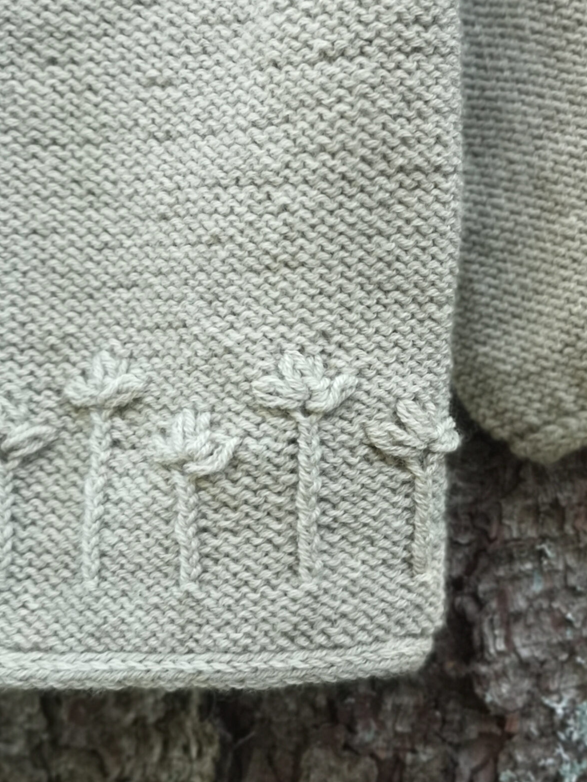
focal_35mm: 59
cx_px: 468
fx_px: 1334
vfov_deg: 32.7
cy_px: 388
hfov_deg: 24.4
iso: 160
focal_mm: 3.95
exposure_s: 1/50
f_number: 11
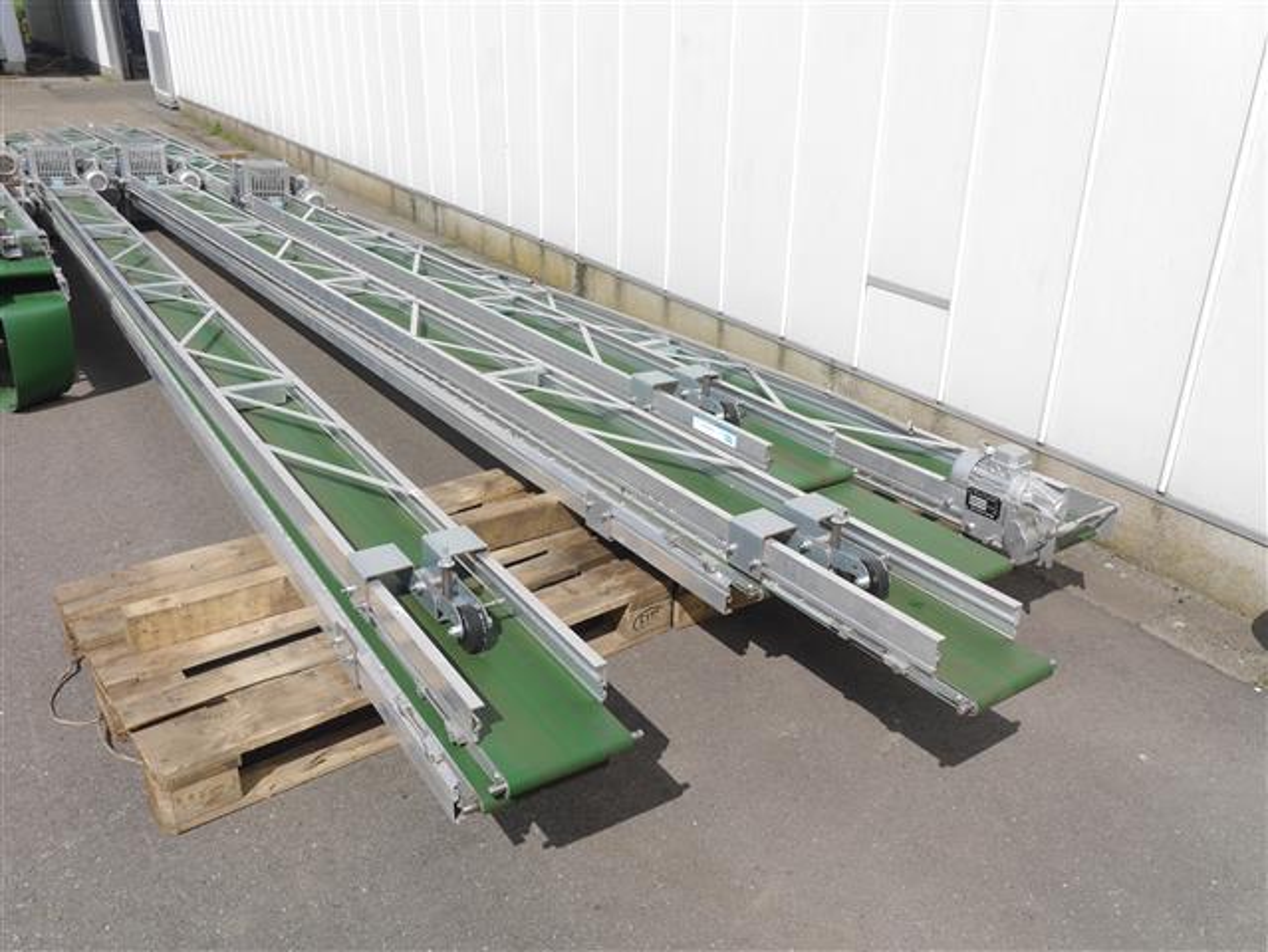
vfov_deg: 46.8
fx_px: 1100
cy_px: 476
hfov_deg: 59.9
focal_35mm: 30
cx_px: 634
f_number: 8
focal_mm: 15
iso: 160
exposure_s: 1/500
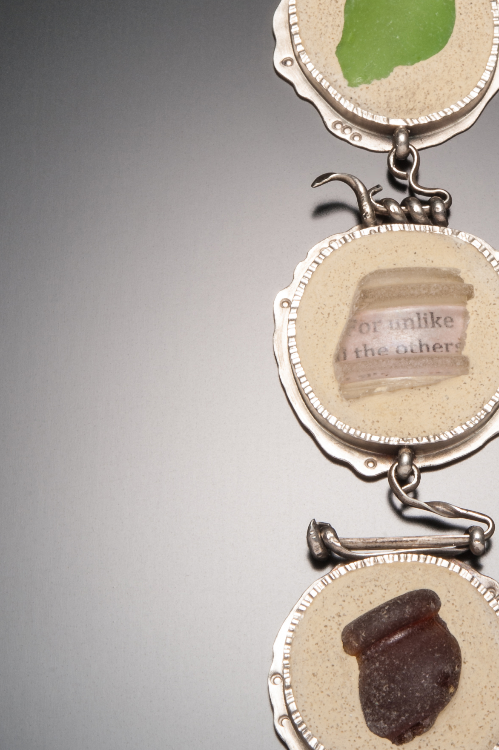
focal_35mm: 145
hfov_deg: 9.4
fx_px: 3018
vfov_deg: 14.1
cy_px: 155
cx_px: 422
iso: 200
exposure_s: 1/100
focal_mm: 60
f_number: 22
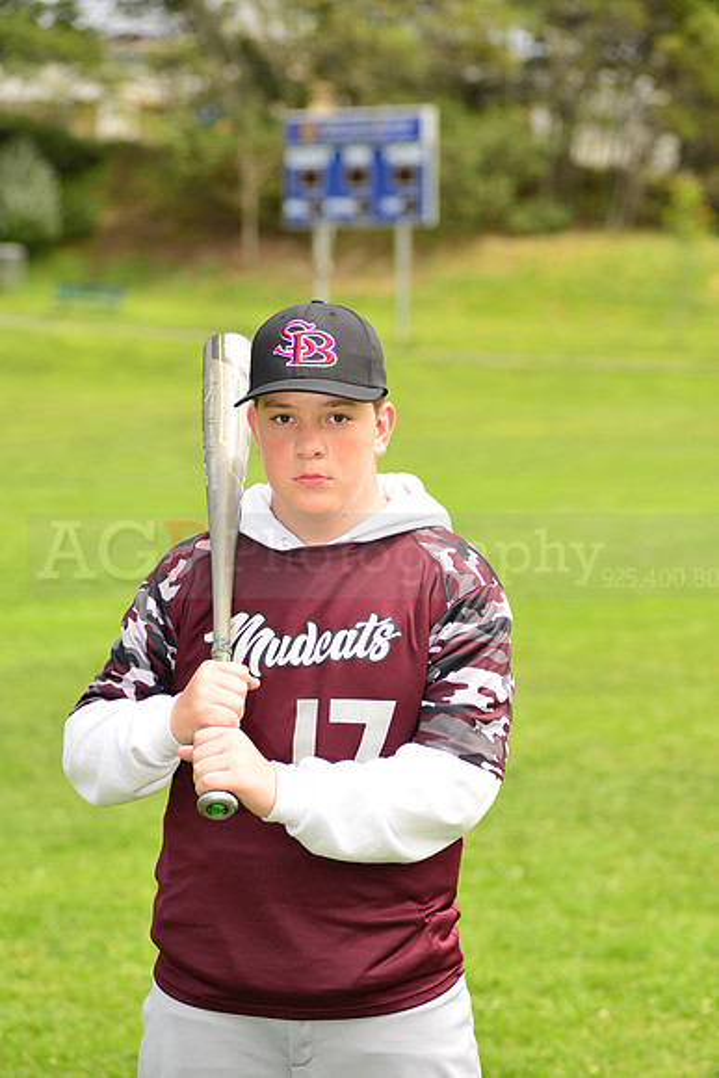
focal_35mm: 110
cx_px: 360
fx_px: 3293
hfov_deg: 12.5
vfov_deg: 18.6
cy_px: 539
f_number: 5
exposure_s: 1/250
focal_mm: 110
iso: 100
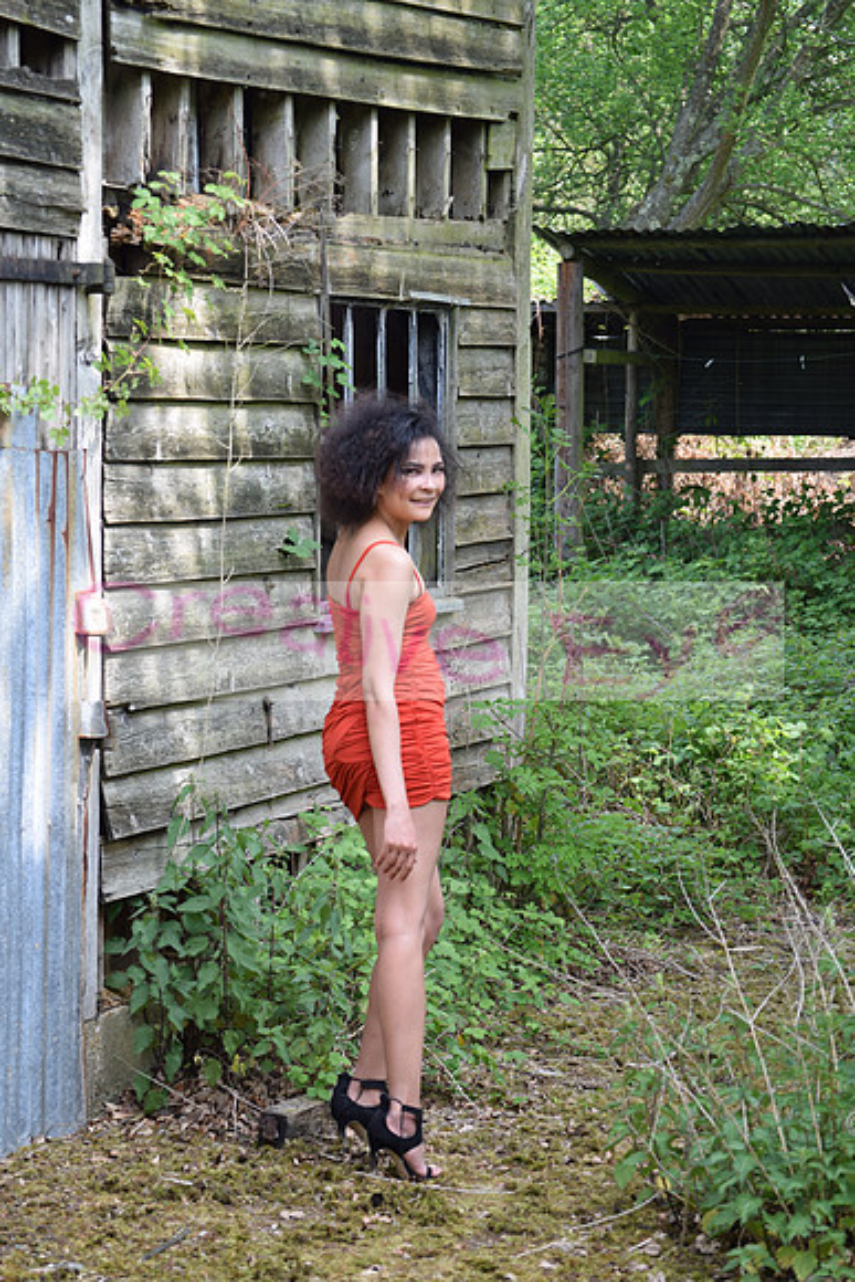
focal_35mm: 112
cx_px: 428
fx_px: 4005
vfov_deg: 18.2
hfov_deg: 12.2
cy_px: 641
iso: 100
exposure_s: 1/100
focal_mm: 75
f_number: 6.3
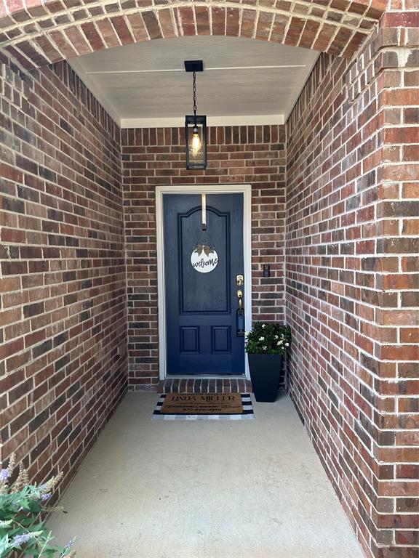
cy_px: 279
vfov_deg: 71.6
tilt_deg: -3.2
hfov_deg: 56.8
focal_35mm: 24
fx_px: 387
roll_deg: +0.2
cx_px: 210
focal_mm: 6.86
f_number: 1.78
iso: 80
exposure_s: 1/248
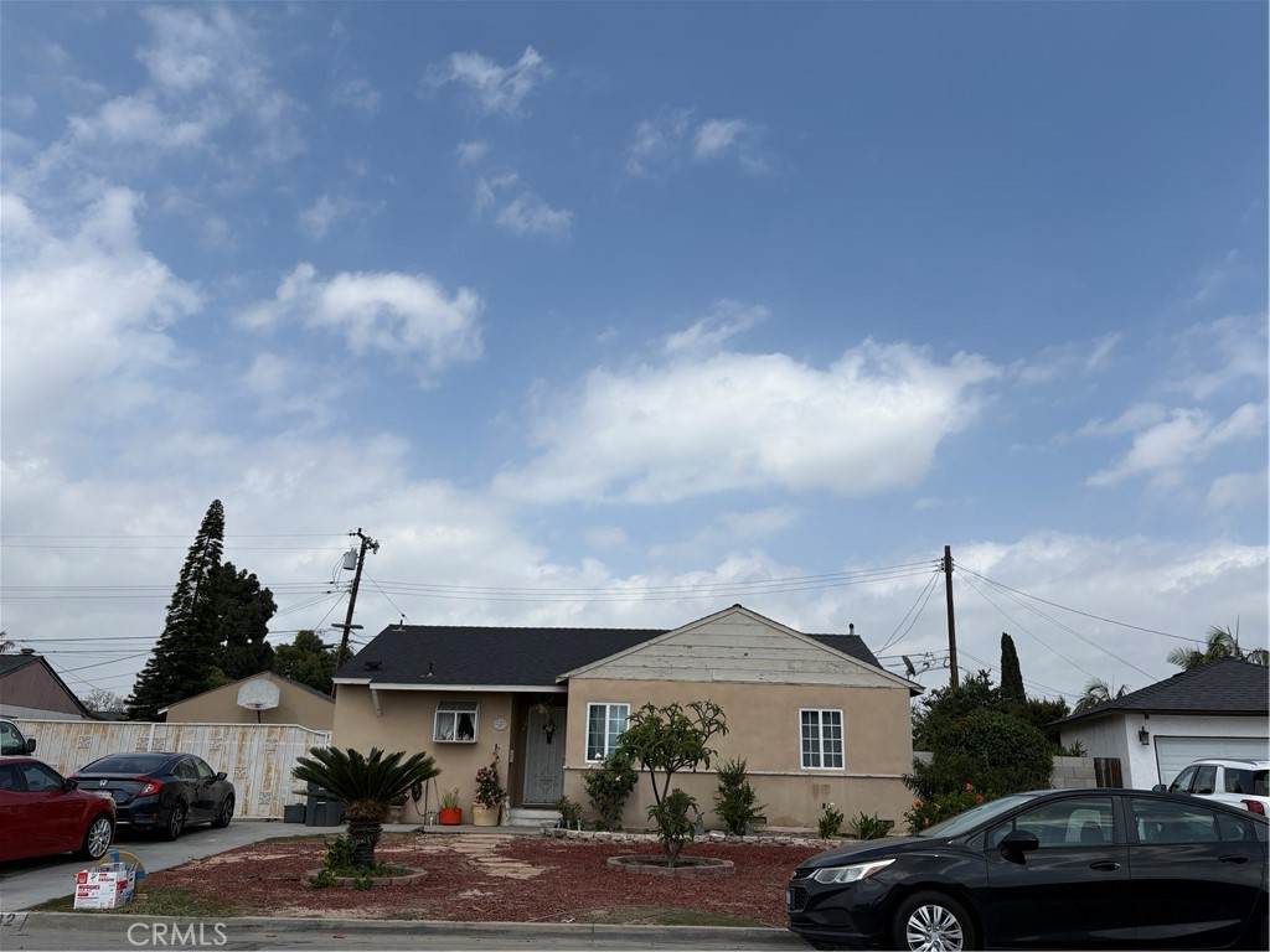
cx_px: 635
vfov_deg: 53.1
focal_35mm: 26
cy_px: 476
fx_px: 954
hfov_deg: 67.3
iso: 50
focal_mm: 5.96
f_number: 1.6
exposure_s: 1/7813
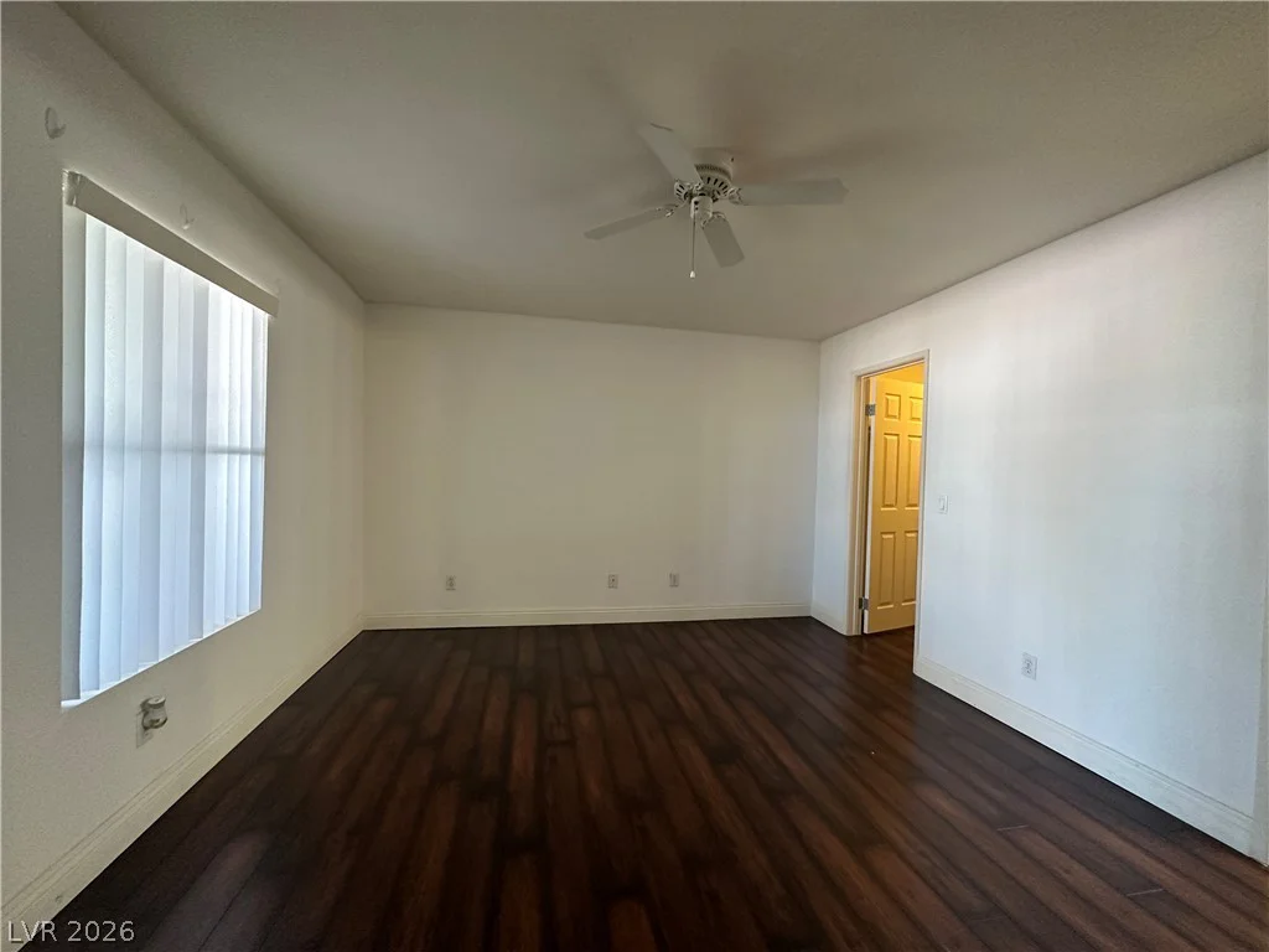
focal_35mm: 14
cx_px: 634
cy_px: 476
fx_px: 513
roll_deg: -1.8
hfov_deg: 102.1
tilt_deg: -1.4
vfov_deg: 85.7
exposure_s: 1/60
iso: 400
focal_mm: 2.22
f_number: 2.2
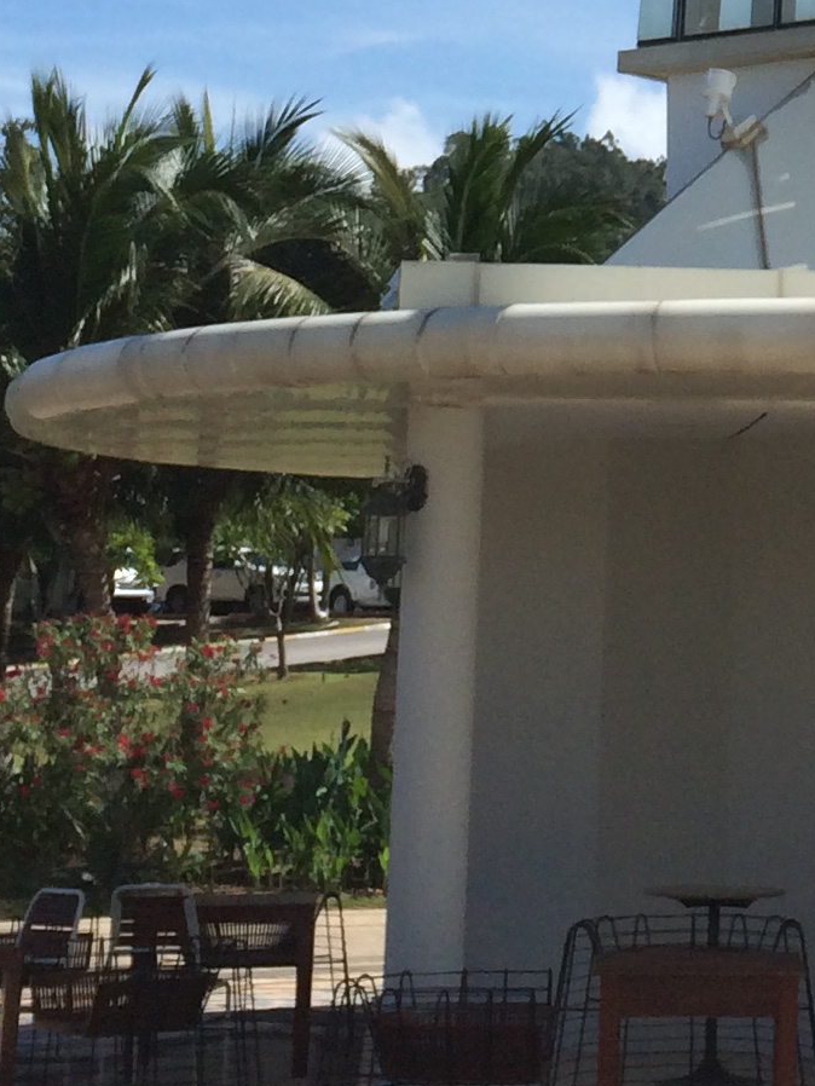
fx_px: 3420
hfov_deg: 13.3
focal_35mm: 109
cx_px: 943
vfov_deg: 17.3
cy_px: -196
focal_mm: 4.12
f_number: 2.2
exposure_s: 1/3425
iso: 40
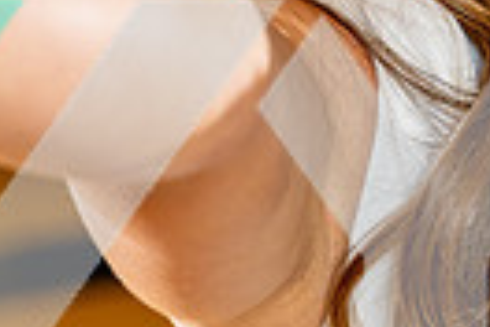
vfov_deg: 4.2
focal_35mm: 322
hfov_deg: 6.4
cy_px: -258
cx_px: 586
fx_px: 4382
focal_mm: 69
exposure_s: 1/250
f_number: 4
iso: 320
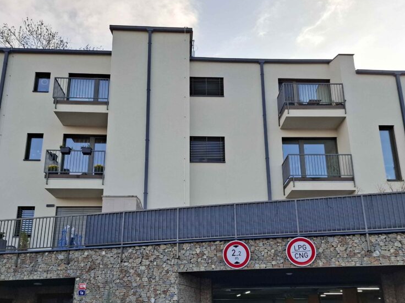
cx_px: 211
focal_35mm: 32
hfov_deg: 56.8
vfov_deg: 43.7
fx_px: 374
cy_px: 194
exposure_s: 1/704
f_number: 1.8
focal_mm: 5.54
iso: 50
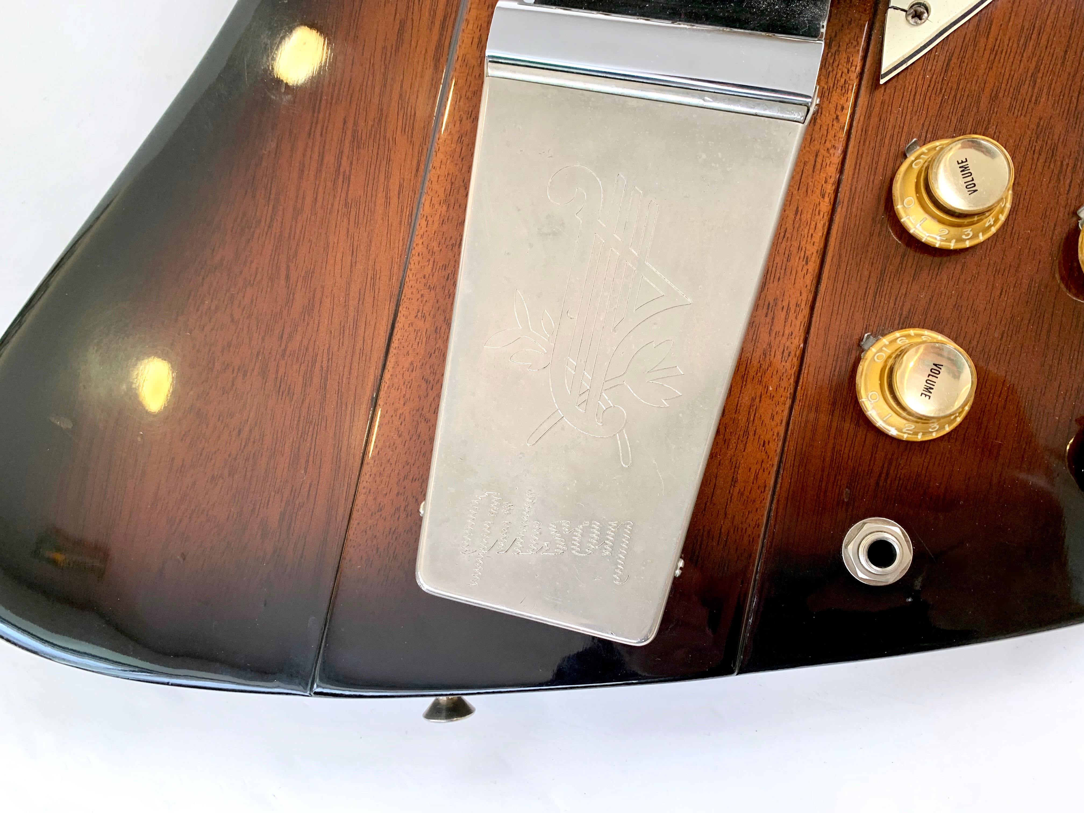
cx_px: 542
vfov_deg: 53.1
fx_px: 814
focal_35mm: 26
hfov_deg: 67.3
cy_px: 406
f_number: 1.8
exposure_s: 1/50
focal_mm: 4.25
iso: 80
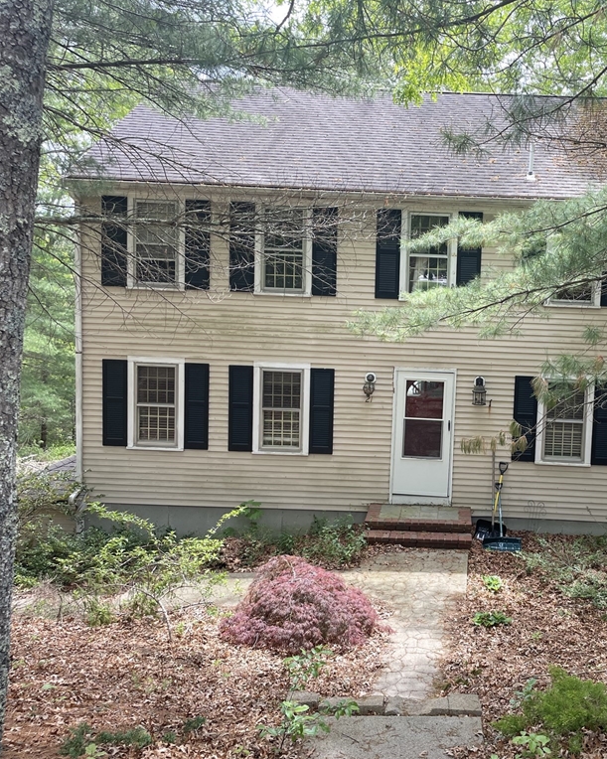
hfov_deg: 41.9
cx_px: 461
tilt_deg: -6.2
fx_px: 764
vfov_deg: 52.8
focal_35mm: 34
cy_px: 379
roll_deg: -2.5
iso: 32
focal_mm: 4.2
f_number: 1.6
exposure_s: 1/266
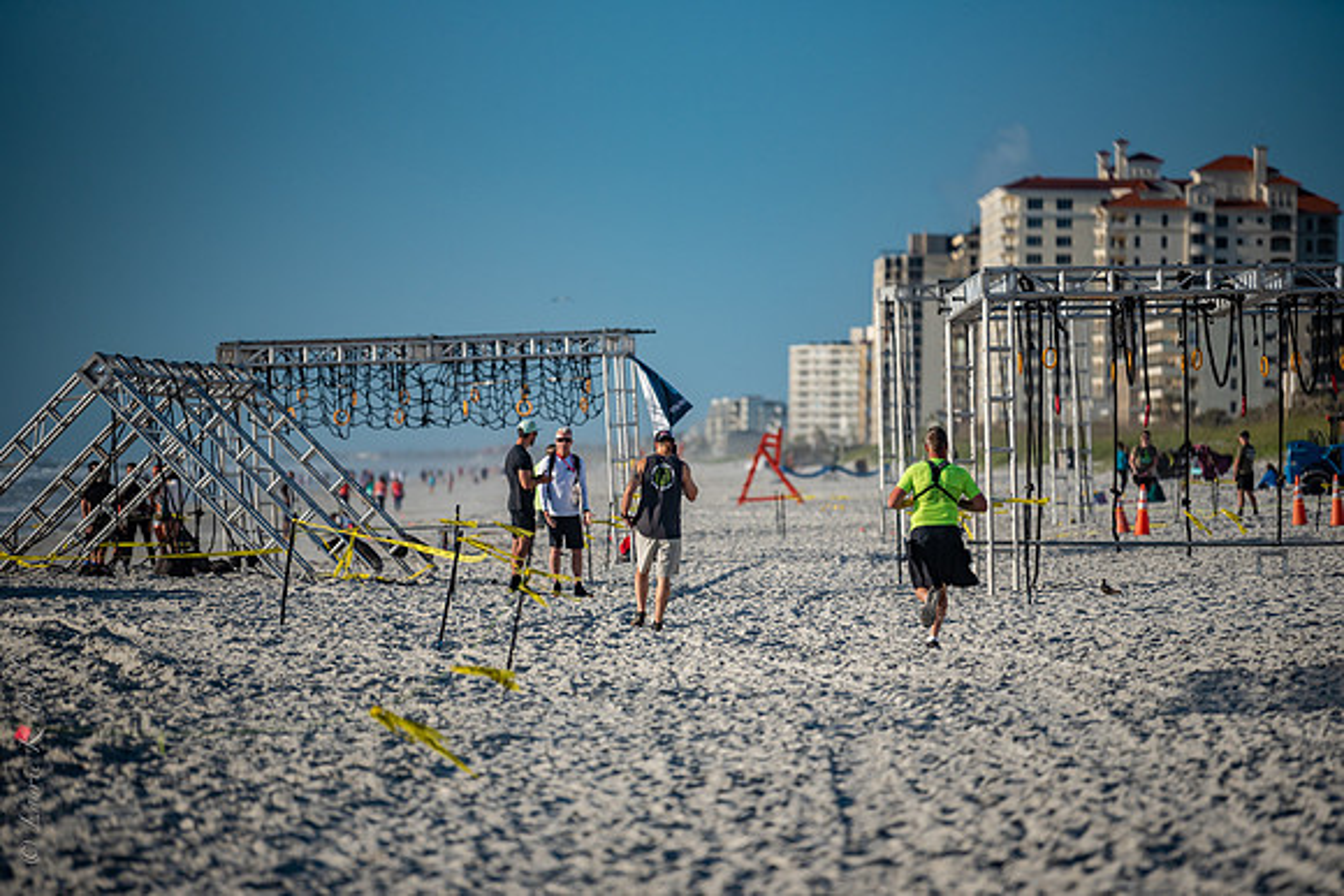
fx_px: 7526
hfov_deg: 10.2
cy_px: 448
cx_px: 672
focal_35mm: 202
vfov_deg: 6.8
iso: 400
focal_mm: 200
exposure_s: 1/4000
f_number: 2.8
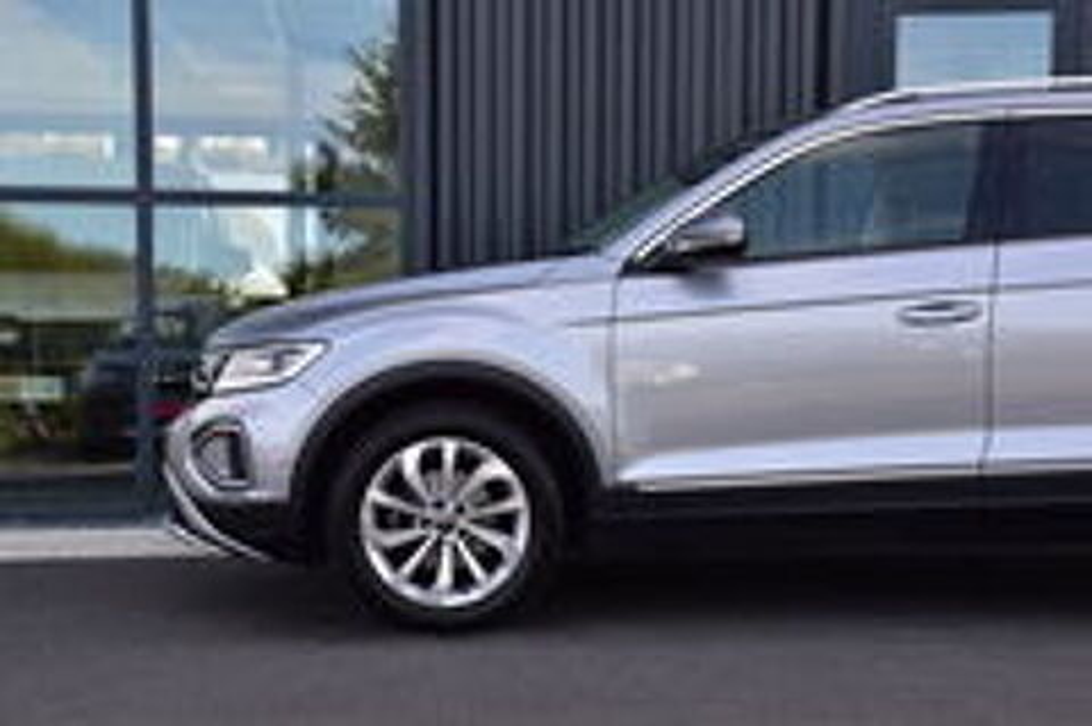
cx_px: 546
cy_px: 363
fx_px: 2273
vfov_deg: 18.1
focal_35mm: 75
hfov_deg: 27.0
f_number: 9
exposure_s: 1/160
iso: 400
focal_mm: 50
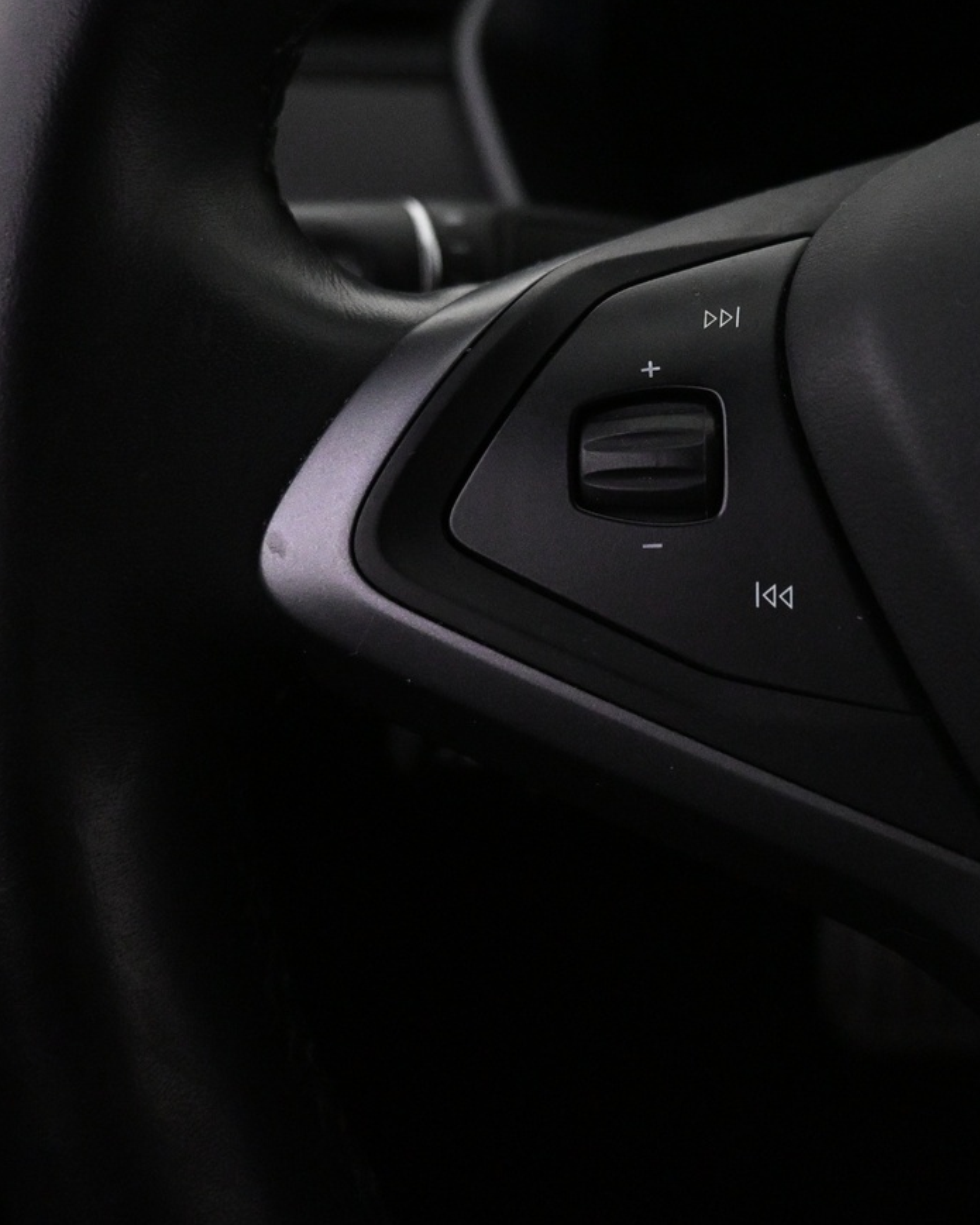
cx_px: 682
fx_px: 1523
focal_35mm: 42
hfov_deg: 35.2
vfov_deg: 43.6
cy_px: 476
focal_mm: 16
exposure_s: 1/125
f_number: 3.5
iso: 4000
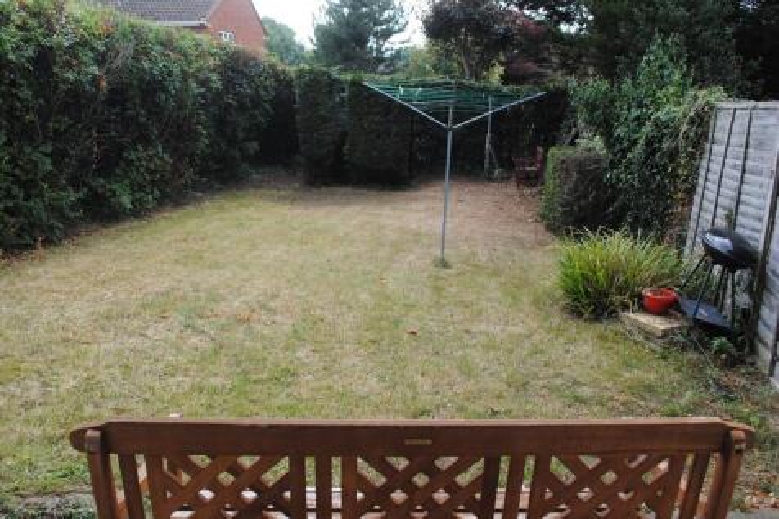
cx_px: 390
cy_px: 260
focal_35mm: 30
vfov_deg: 43.6
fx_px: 649
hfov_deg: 61.9
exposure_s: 1/125
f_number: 5.6
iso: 100
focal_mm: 20
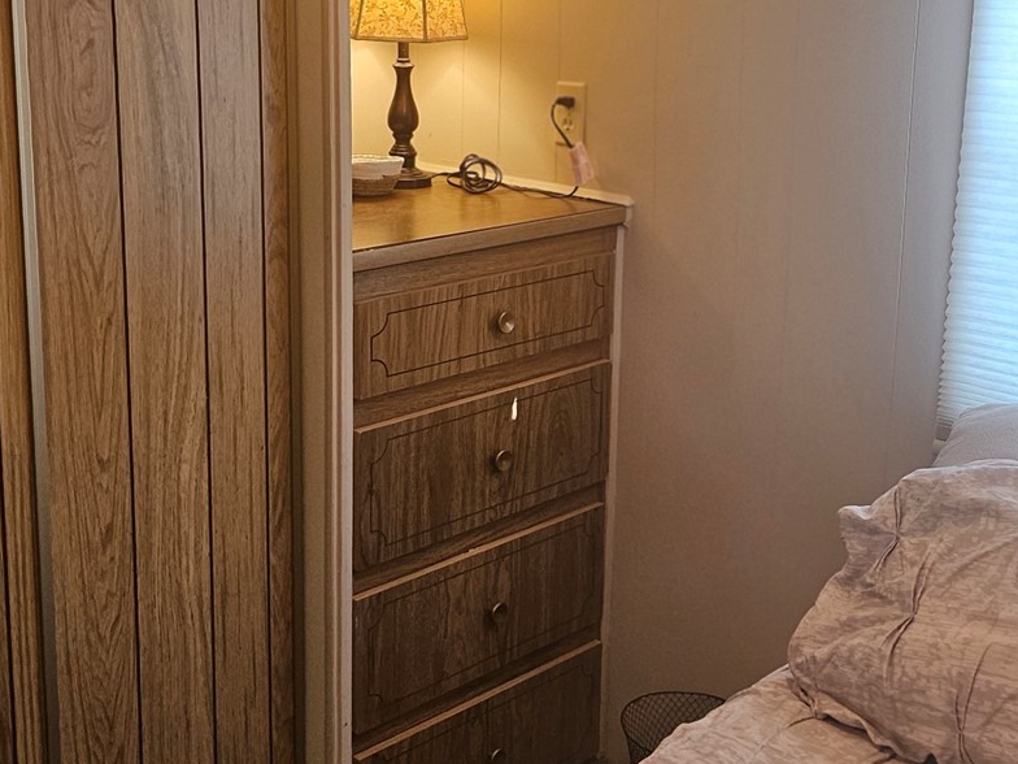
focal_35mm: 49
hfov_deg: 38.9
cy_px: 282
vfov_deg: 29.5
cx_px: 526
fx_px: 1441
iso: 160
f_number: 1.8
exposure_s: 1/120
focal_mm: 5
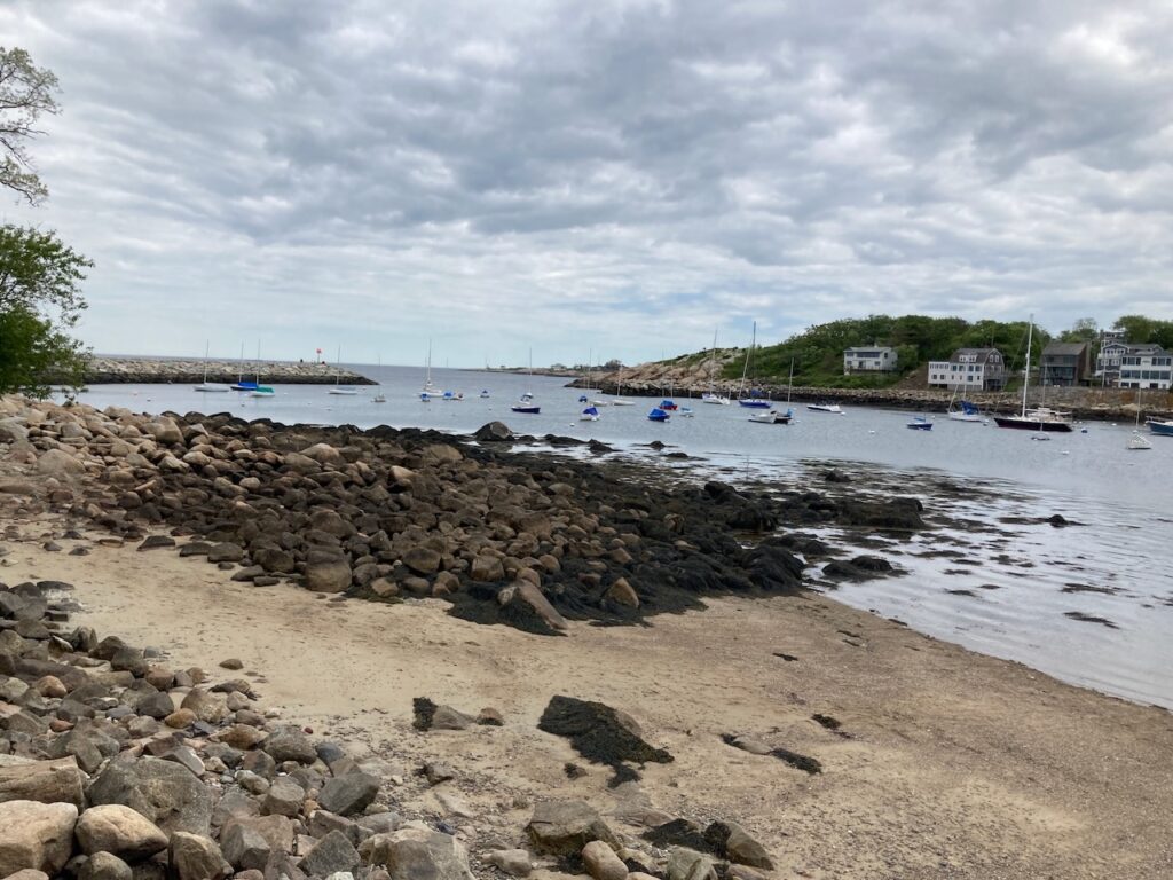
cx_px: 586
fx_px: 949
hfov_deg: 63.4
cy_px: 440
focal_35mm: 28
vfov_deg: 49.7
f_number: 1.8
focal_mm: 3.99
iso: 20
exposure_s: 1/2288
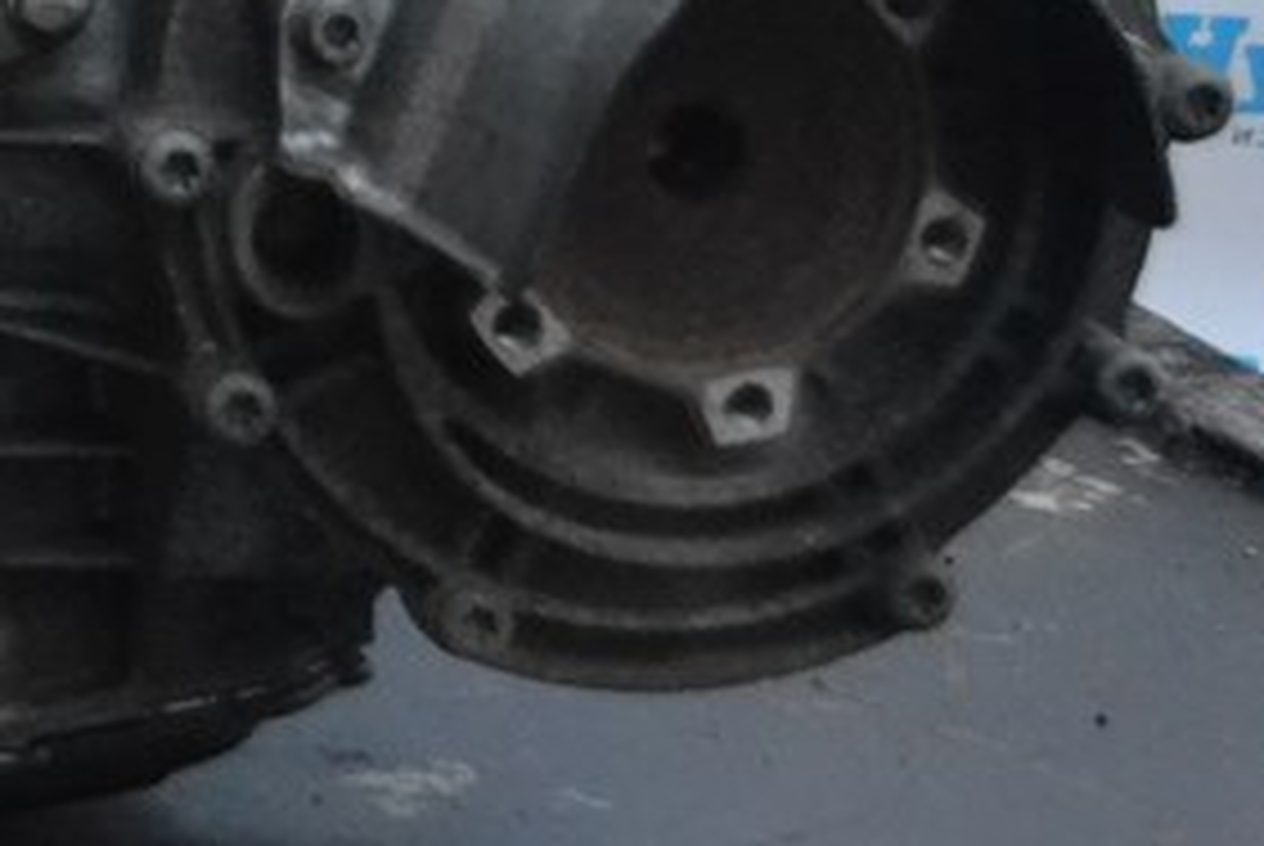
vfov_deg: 10.2
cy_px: -353
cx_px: -900
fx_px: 4604
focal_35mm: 131
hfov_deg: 14.1
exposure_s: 1/60
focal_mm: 24
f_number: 4
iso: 3200
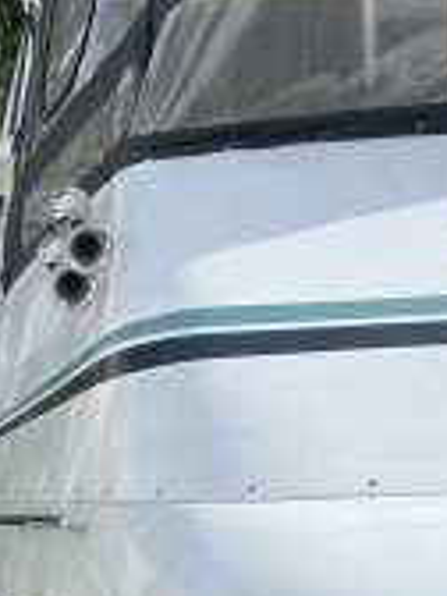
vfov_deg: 20.3
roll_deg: -1.9
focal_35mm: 93
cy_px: 631
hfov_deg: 15.9
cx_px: 160
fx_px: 1601
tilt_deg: -4.4
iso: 32
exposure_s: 1/3846
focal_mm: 4.25
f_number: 1.8
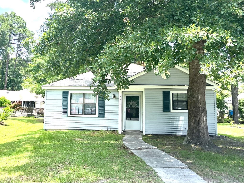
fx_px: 183
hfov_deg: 67.3
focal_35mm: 26
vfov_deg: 53.1
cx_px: 122
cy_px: 92
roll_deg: -0.7
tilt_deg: +5.4
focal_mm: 5.1
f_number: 1.6
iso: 50
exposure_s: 1/1046
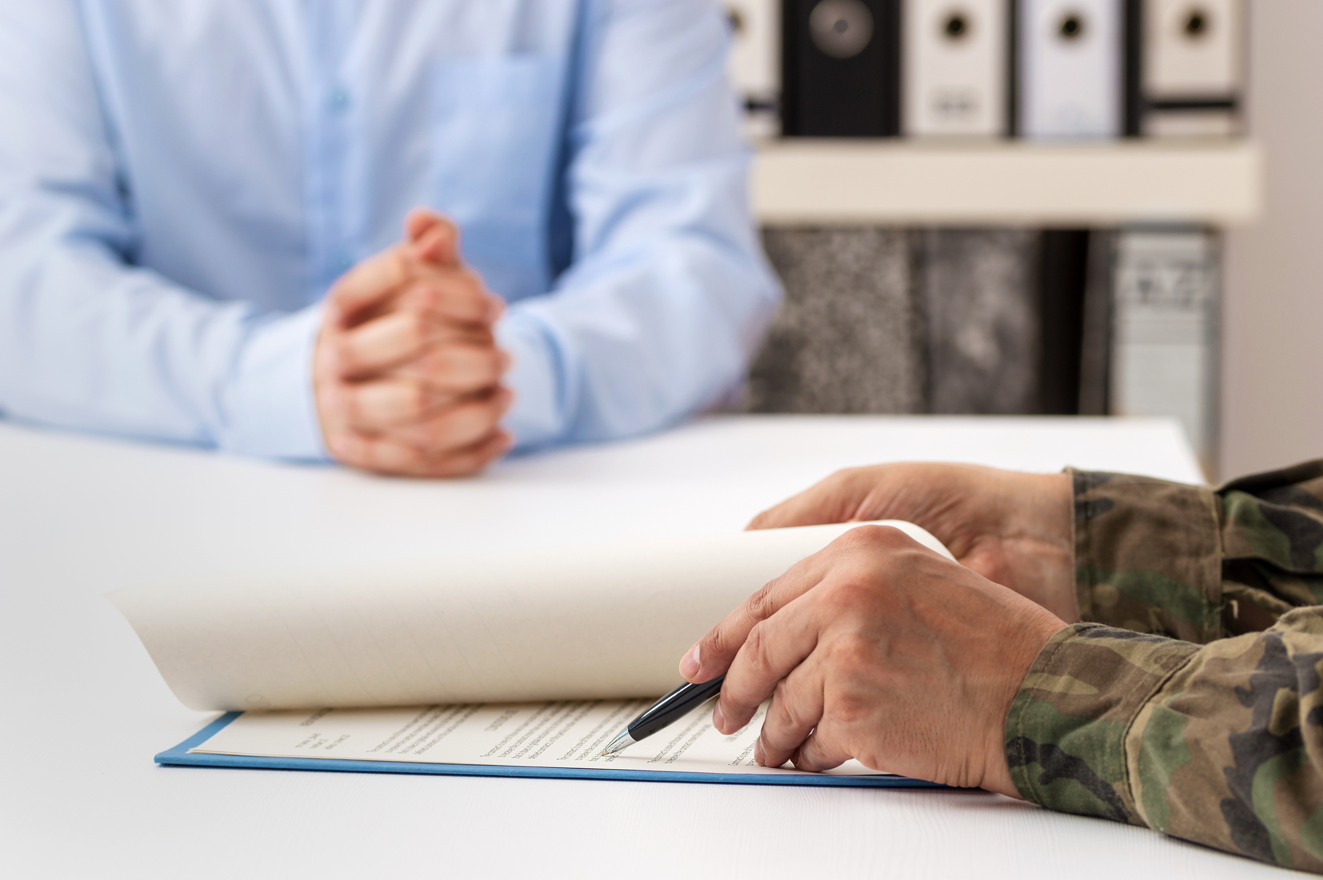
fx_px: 5783
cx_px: 662
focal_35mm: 158
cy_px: 440
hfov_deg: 13.1
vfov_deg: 8.7
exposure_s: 1/160
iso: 100
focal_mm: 105
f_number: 5.6
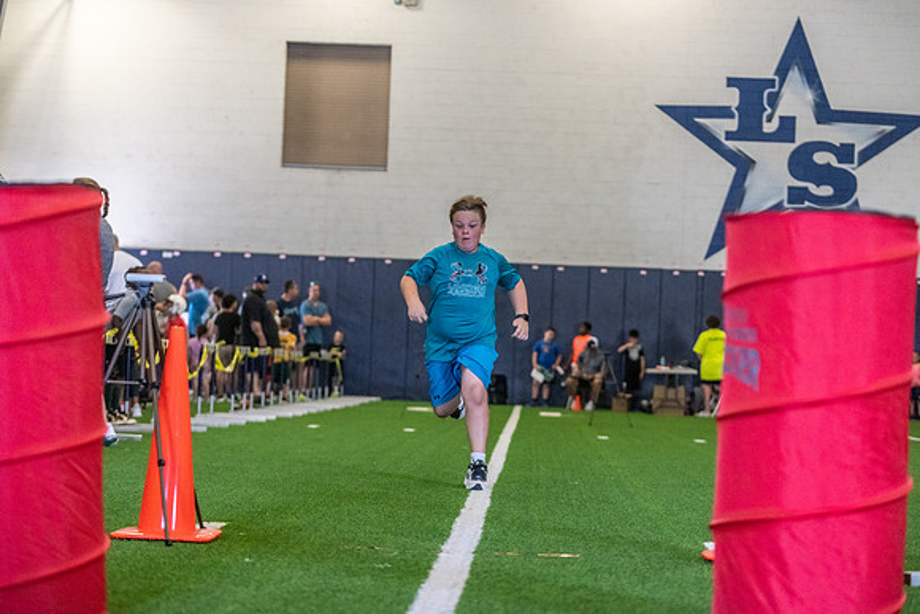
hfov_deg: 25.1
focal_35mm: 81
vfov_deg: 16.9
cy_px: 307
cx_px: 460
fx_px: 2070
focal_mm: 81
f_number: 2.8
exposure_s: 1/1000
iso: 10000
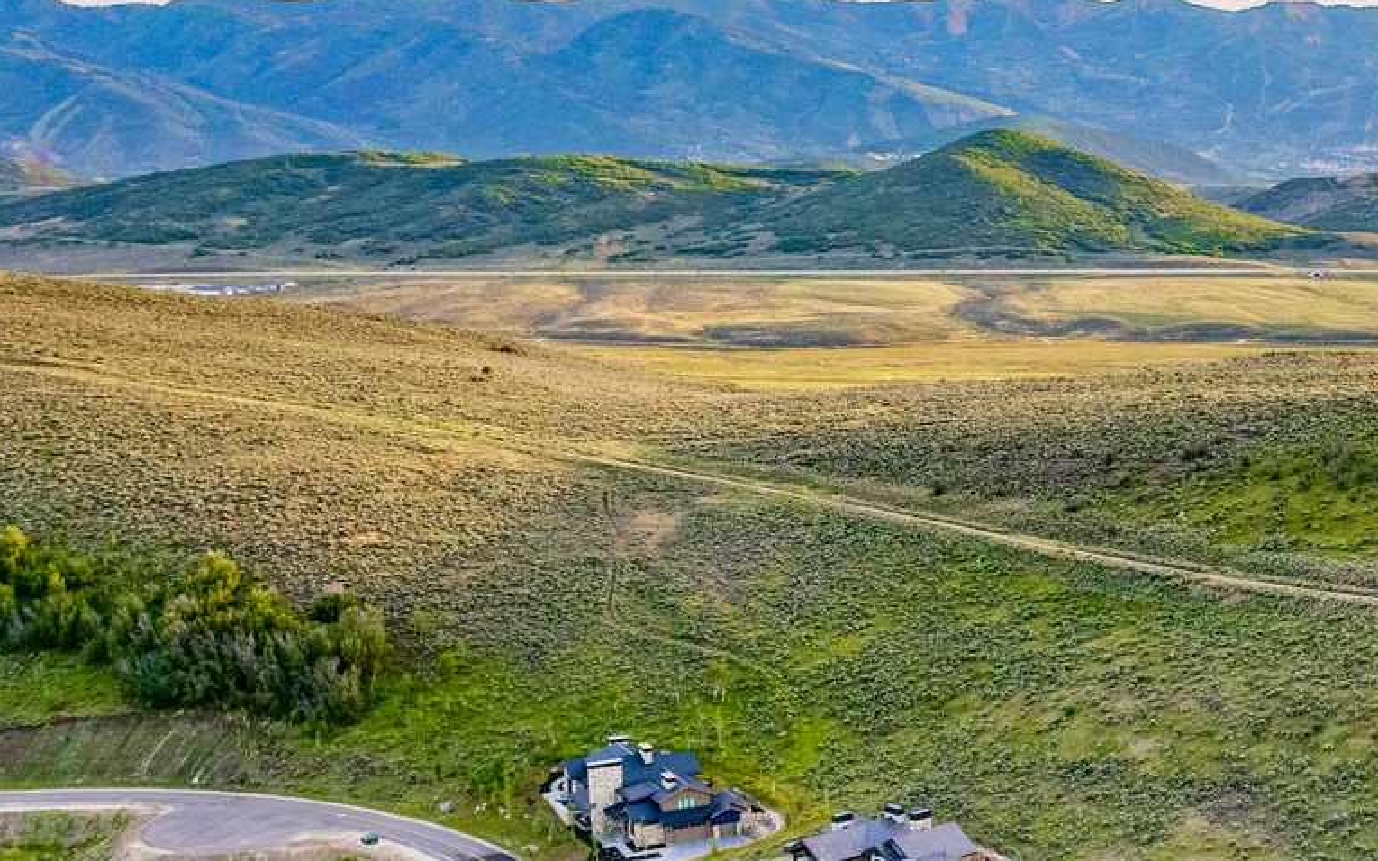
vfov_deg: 21.6
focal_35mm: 60
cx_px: 1221
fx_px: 2253
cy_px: 562
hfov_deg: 32.4
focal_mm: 8.38
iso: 100
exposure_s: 1/350
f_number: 2.8
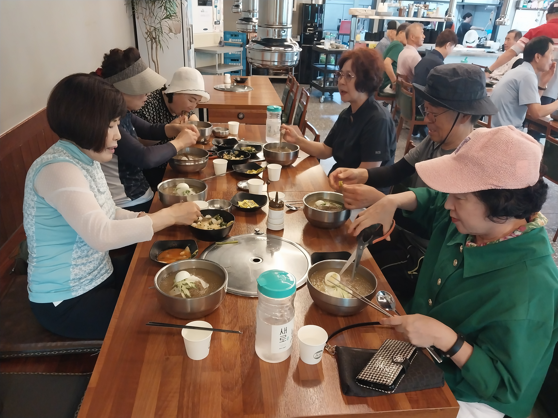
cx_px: 279
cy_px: 209
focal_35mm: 26
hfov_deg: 67.3
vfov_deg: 53.1
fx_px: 419
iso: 250
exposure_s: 1/60
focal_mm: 4
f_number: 1.8
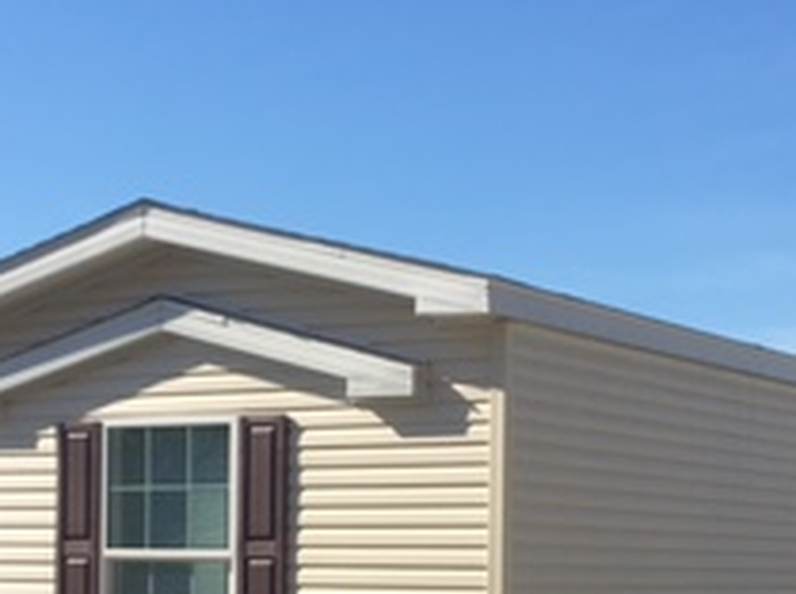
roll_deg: -0.4
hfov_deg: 22.0
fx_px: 2043
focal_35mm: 89
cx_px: 472
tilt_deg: -2.2
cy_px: 602
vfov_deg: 16.2
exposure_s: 1/1350
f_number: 2.2
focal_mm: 4.15
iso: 25
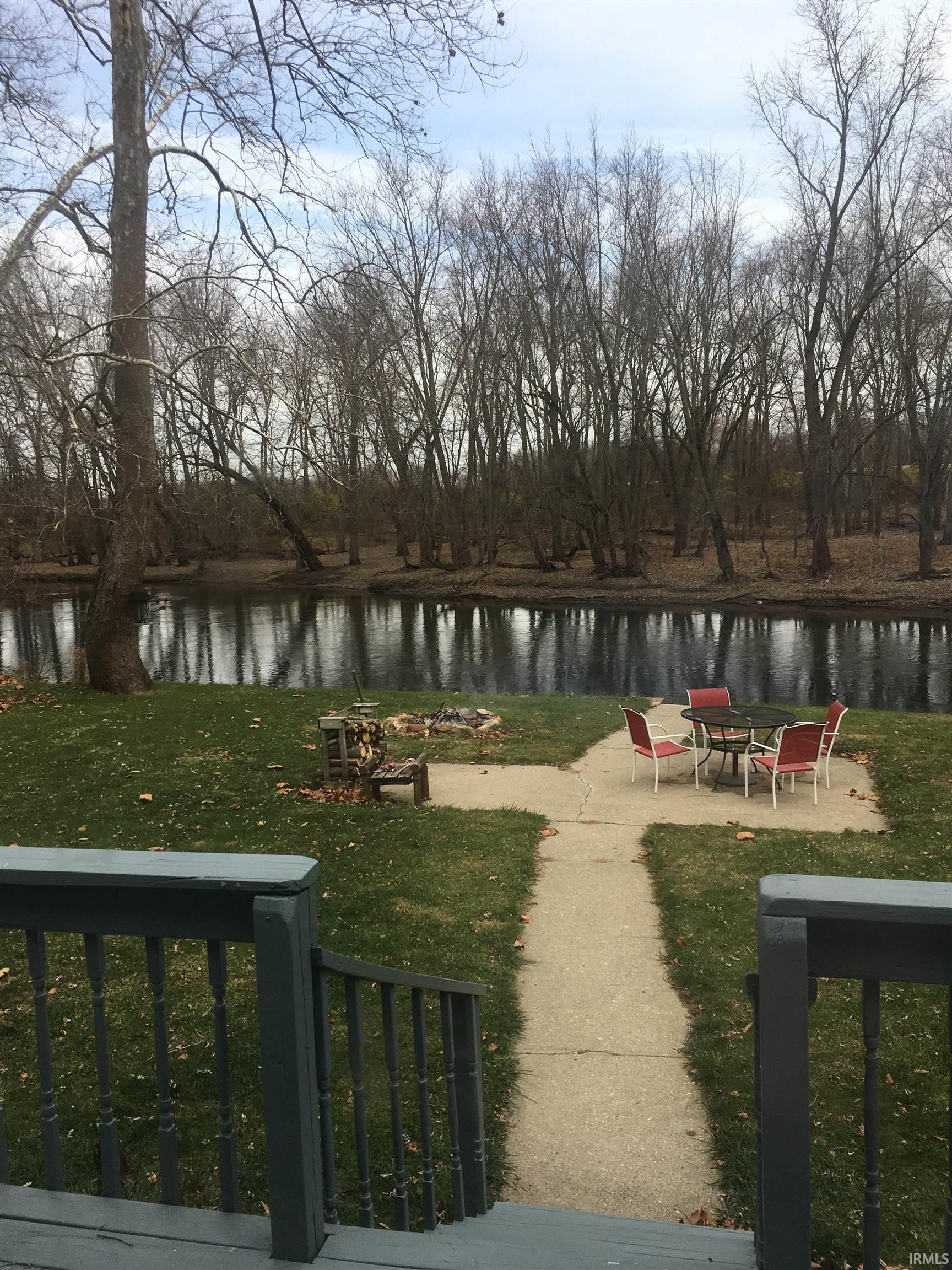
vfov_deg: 61.7
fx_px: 1063
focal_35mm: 29
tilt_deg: -5.6
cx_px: 476
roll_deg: +1.9
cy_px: 635
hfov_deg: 48.2
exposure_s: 1/549
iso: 25
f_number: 2.2
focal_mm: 4.15
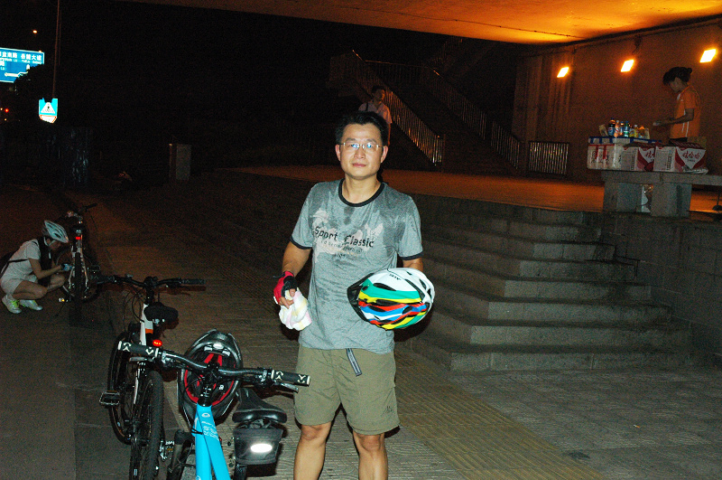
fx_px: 931
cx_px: 361
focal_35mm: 46
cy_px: 240
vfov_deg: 28.9
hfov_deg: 42.4
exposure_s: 1/60
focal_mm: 31
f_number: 7.1
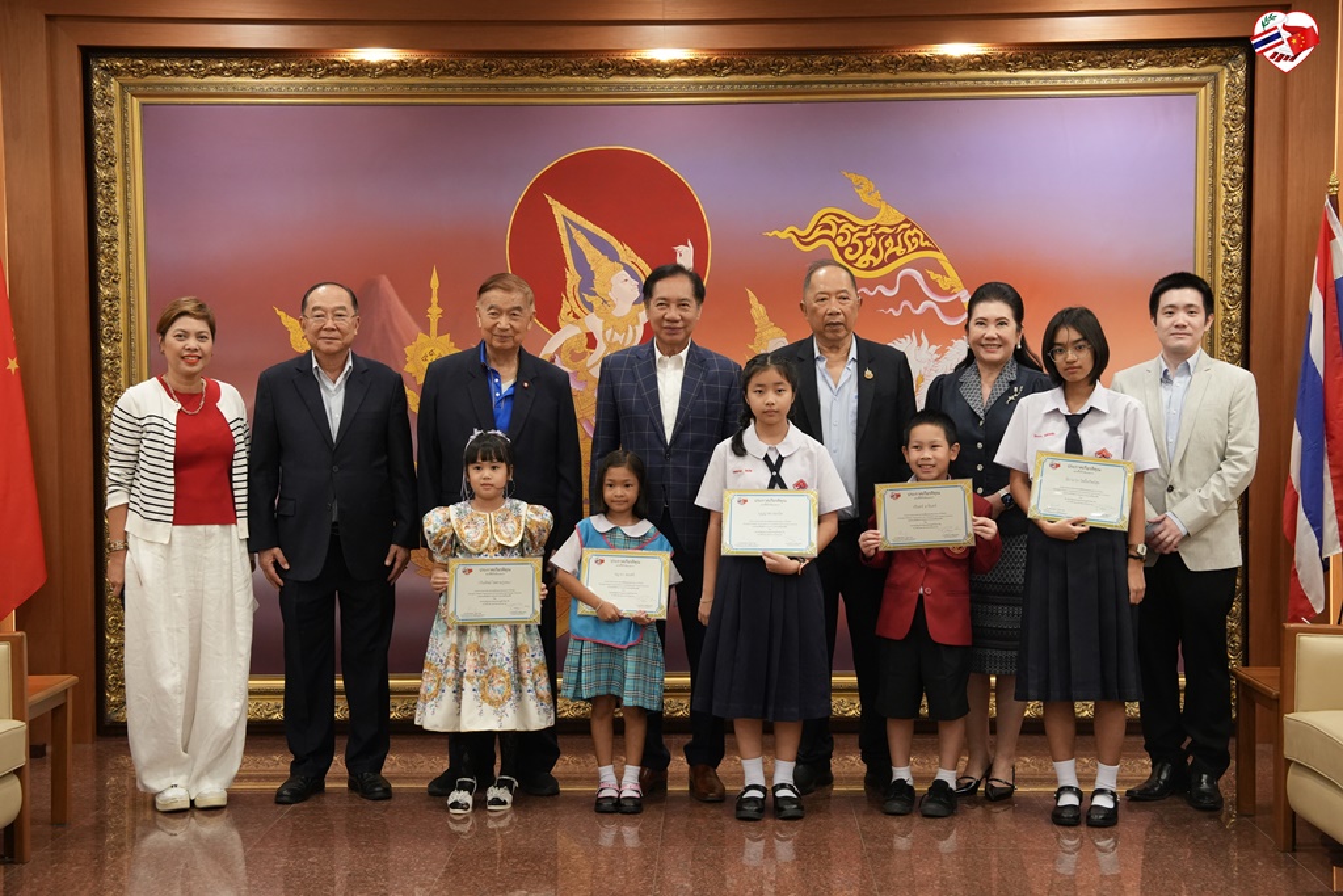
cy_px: 448
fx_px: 2127
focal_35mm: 57
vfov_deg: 23.8
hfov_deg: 35.0
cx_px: 672
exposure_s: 1/80
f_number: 5.6
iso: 4000
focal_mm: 57
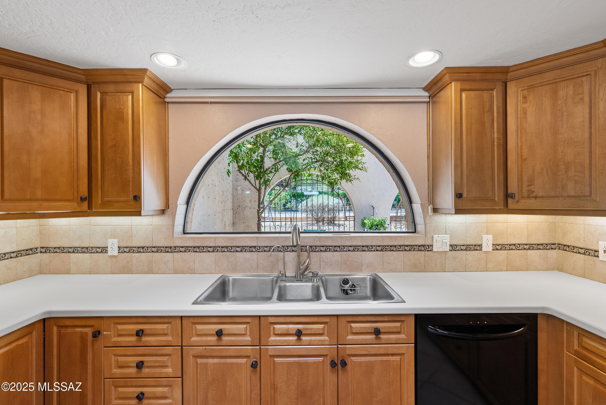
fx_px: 269
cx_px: 303
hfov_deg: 96.7
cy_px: 202
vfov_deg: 73.8
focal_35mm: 16
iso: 400
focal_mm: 16
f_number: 8
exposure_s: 1/4
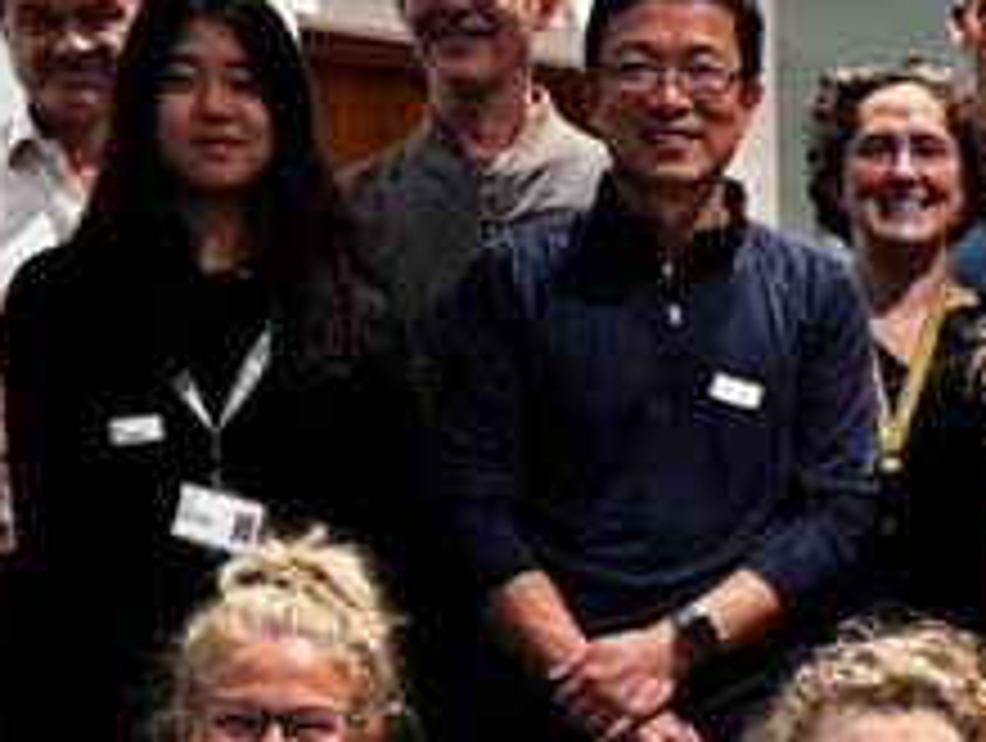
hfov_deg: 17.2
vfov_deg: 13.1
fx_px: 3195
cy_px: 715
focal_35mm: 112
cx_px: 981
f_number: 1.78
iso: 250
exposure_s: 1/50
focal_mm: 6.76
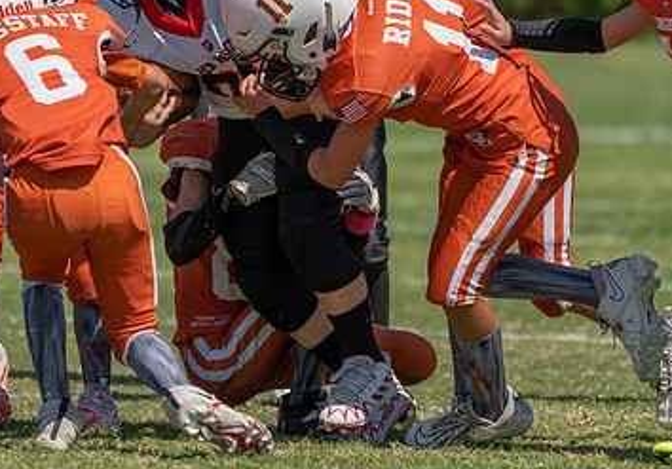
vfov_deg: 2.0
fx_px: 13635
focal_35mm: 720
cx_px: 321
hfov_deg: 2.8
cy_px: 121
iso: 100
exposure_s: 1/1000
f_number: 5.6
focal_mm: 400
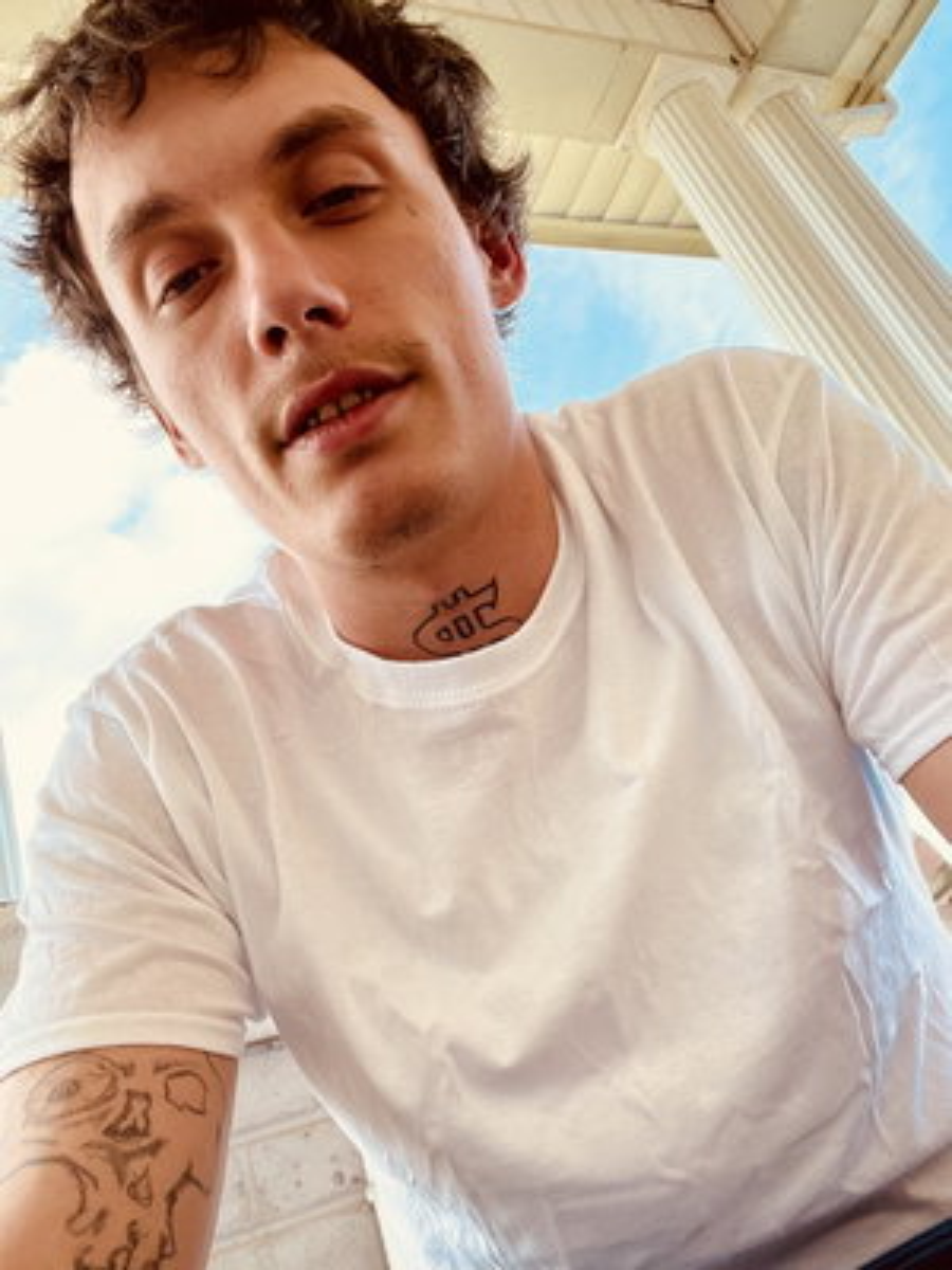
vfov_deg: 60.0
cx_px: 476
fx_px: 1100
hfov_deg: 46.8
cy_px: 635
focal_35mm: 30
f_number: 2.2
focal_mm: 2.71
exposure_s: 1/121
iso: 50
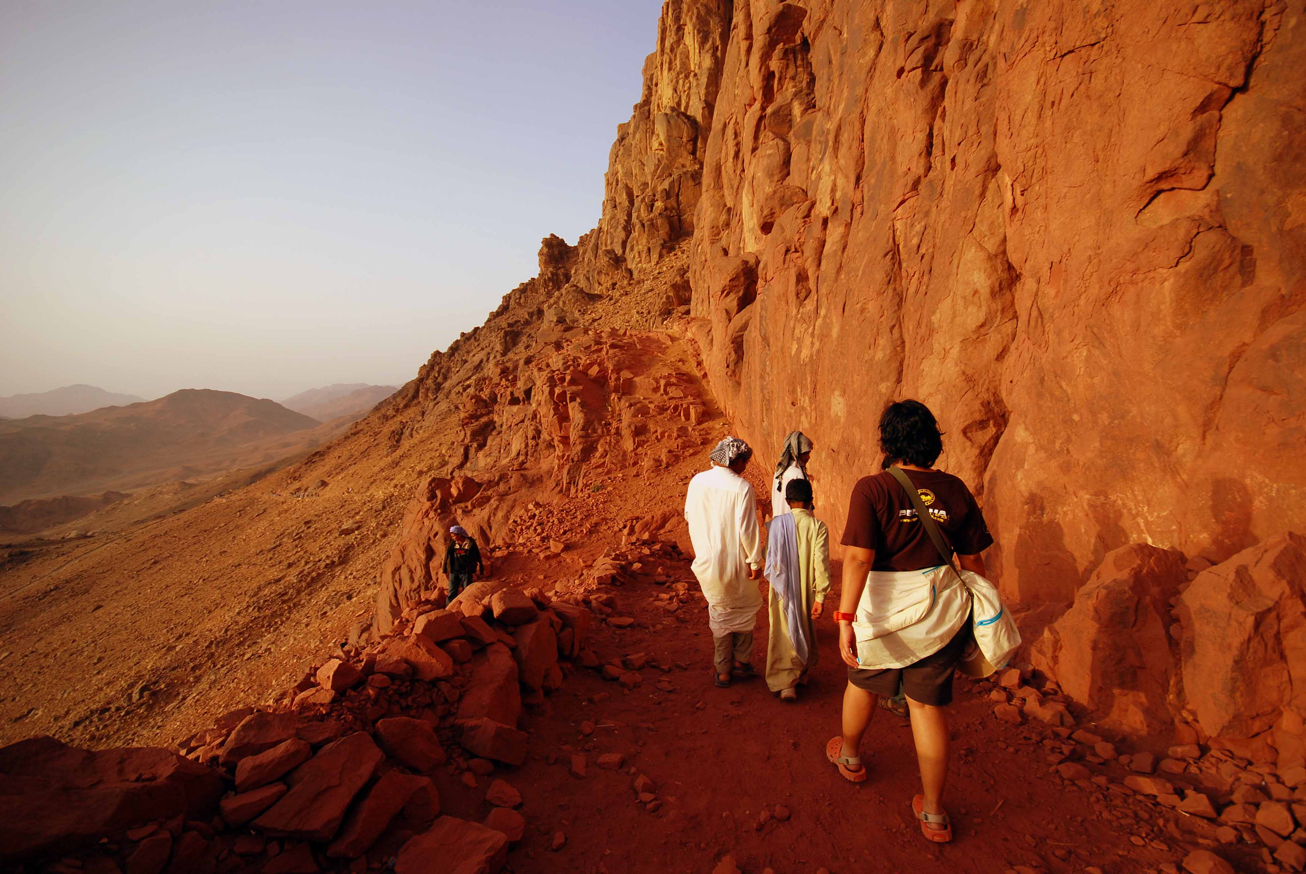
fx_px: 545
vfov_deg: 77.5
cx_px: 653
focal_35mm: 15
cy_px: 437
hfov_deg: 100.3
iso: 100
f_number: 6.3
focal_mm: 10
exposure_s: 1/200
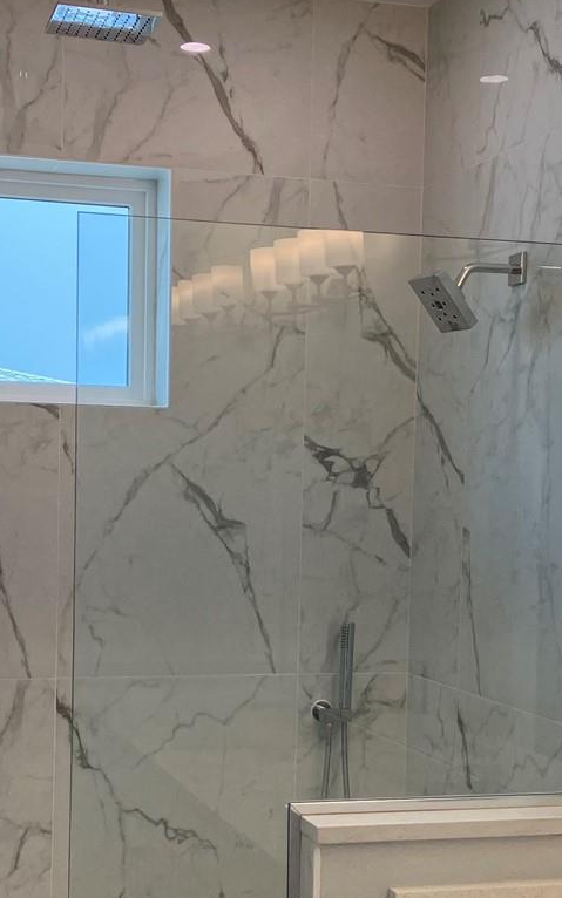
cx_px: 217
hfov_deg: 20.9
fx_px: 1519
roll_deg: -0.4
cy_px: 596
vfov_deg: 32.7
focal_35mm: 62
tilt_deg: -2.8
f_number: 1.8
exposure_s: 1/151
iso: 40
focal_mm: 3.99
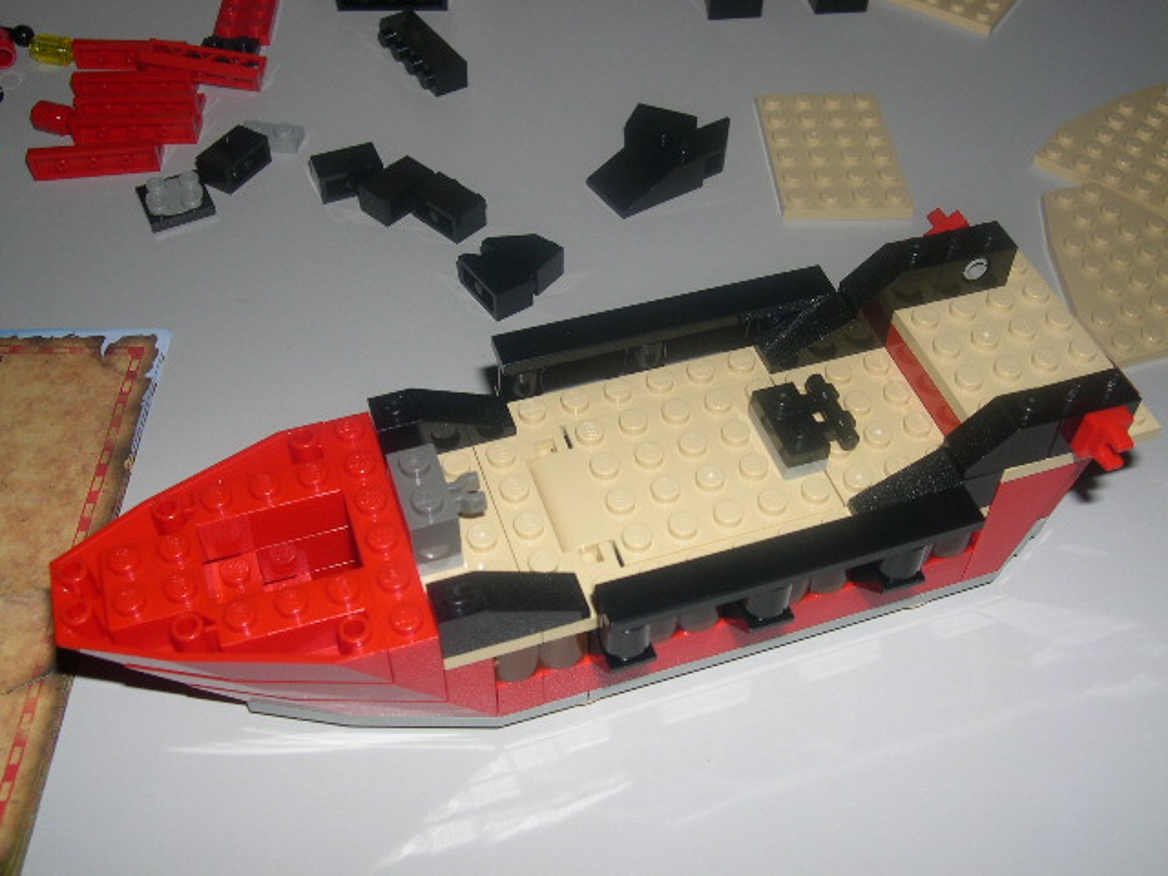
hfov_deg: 49.0
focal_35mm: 38
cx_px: 584
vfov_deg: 37.7
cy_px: 438
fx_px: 1282
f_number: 7.6
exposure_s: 1/60
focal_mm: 8
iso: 100
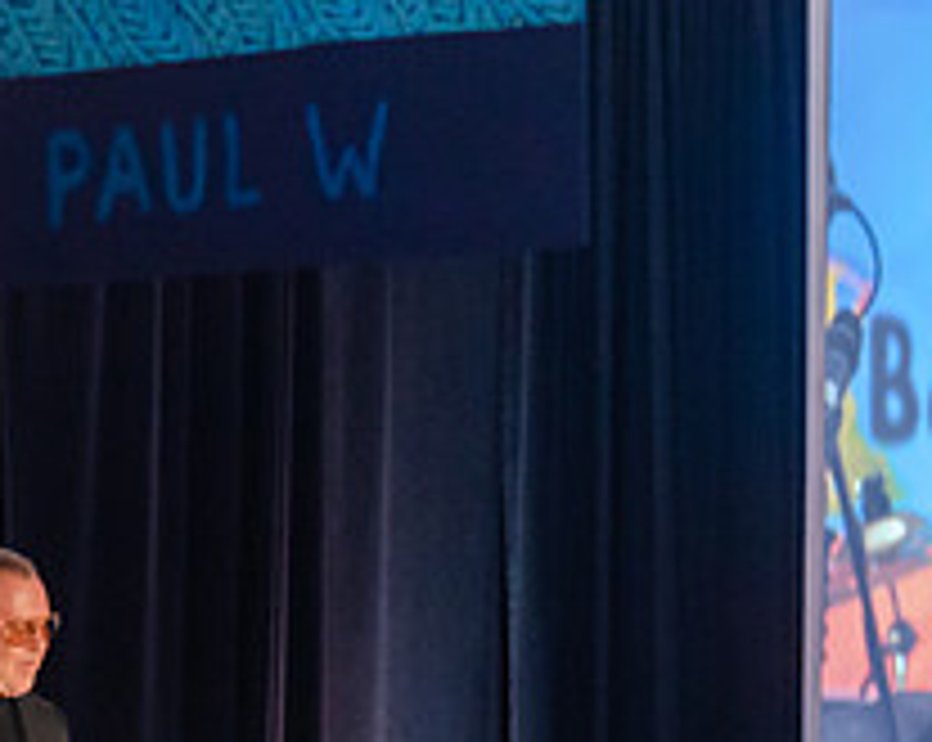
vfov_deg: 4.0
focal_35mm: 386
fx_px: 10632
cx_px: 437
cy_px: 787
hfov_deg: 5.0
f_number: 4.5
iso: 2200
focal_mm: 98
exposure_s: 1/30
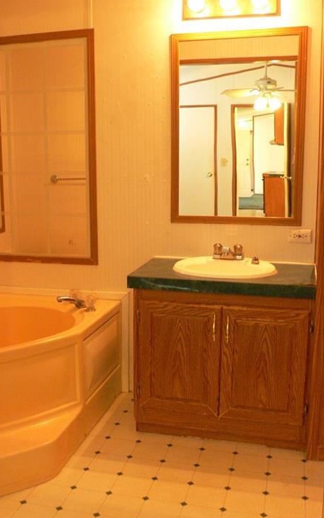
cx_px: 132
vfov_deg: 50.4
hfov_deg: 32.7
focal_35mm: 39
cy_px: 253
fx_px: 551
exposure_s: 1/10
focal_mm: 6.3
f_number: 2.8
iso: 200
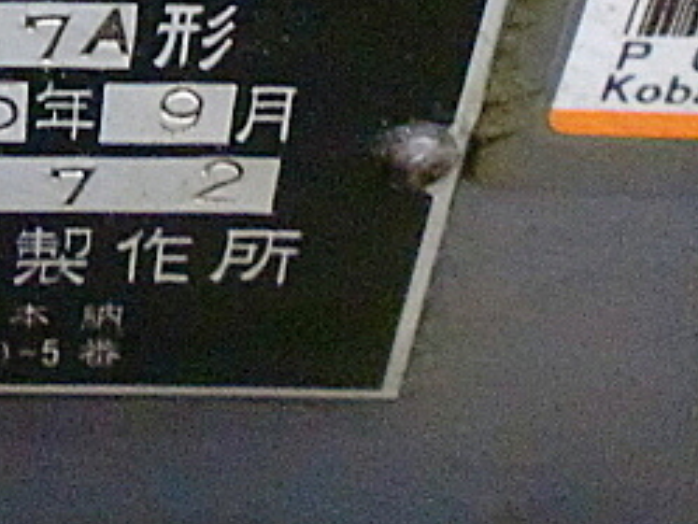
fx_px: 1816
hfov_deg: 20.5
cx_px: -112
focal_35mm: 90
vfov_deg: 16.2
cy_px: 62
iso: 1600
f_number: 3.1
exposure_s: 1/50
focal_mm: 6.3
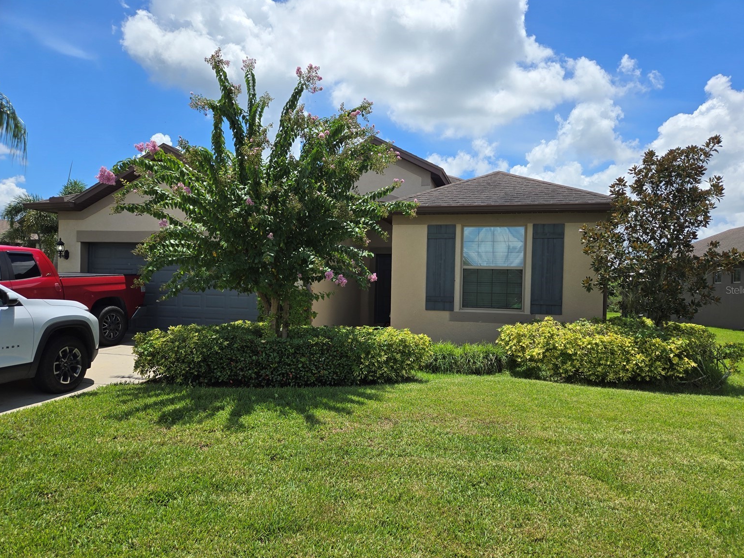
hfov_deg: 71.6
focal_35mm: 24
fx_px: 516
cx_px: 383
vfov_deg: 56.8
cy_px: 290
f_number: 1.8
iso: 25
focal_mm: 5.4
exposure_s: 1/2572
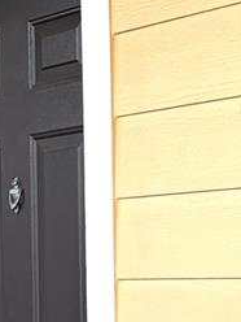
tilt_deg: -2.9
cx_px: -148
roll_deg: +1.6
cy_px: 332
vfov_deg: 15.3
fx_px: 1170
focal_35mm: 126
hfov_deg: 11.2
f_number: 1.6
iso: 50
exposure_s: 1/468
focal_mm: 5.96
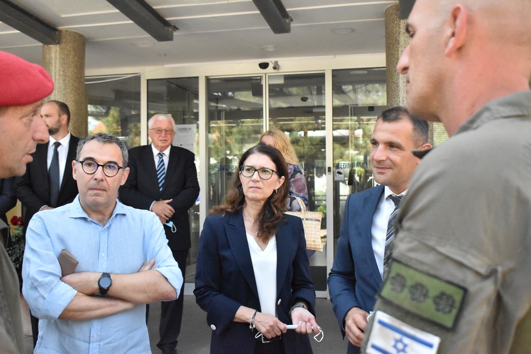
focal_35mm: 40
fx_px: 597
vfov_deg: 33.0
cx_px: 266
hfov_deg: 47.9
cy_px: 177
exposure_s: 1/2500
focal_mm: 27
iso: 5000
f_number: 5
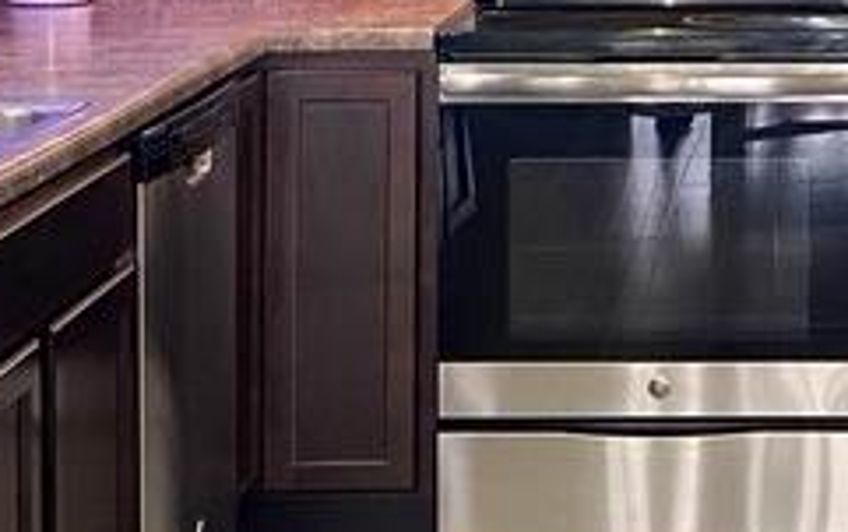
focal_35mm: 117
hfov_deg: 17.5
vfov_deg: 11.0
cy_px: -155
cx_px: 792
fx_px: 2706
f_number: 1.8
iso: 125
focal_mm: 4.25
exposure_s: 1/60
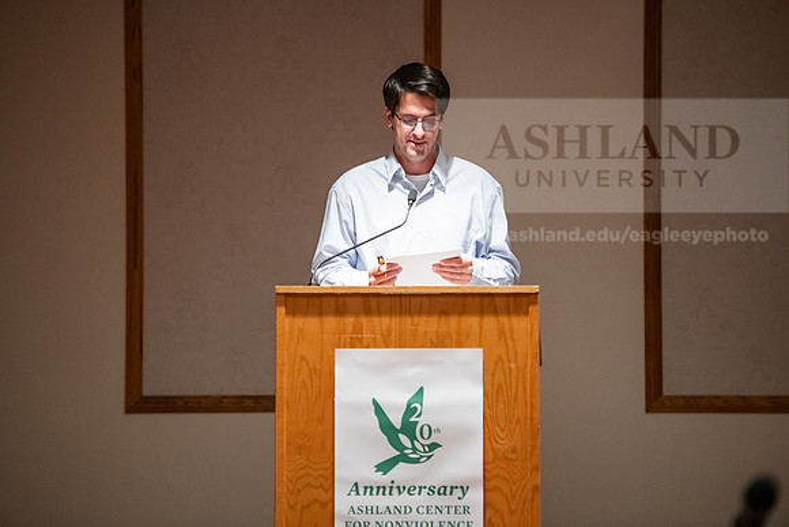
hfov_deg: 11.1
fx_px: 4055
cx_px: 394
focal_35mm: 185
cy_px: 264
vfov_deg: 7.4
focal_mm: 185
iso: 4000
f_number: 3.2
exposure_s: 1/160
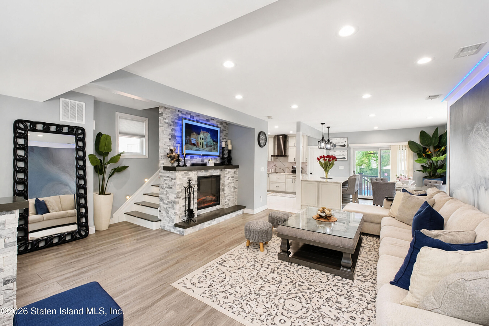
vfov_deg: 77.3
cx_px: 244
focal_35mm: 15
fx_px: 204
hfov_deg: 100.4
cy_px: 163
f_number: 7.1
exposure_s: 1/80
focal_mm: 10
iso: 2000
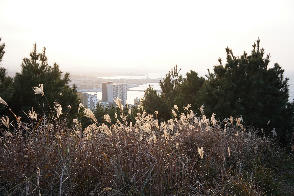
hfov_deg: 54.4
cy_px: 98
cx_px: 147
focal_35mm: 35
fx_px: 286
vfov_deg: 37.9
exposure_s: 1/100
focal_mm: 35
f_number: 14
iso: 800
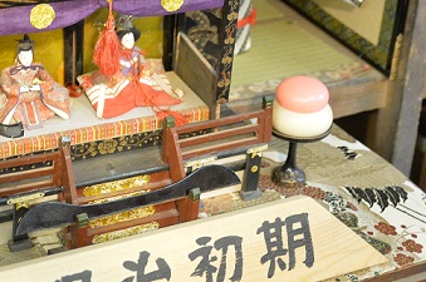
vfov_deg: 16.1
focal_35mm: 84
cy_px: 44
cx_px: 90
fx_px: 993
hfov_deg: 23.9
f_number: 4
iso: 8000
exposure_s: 1/50
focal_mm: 44
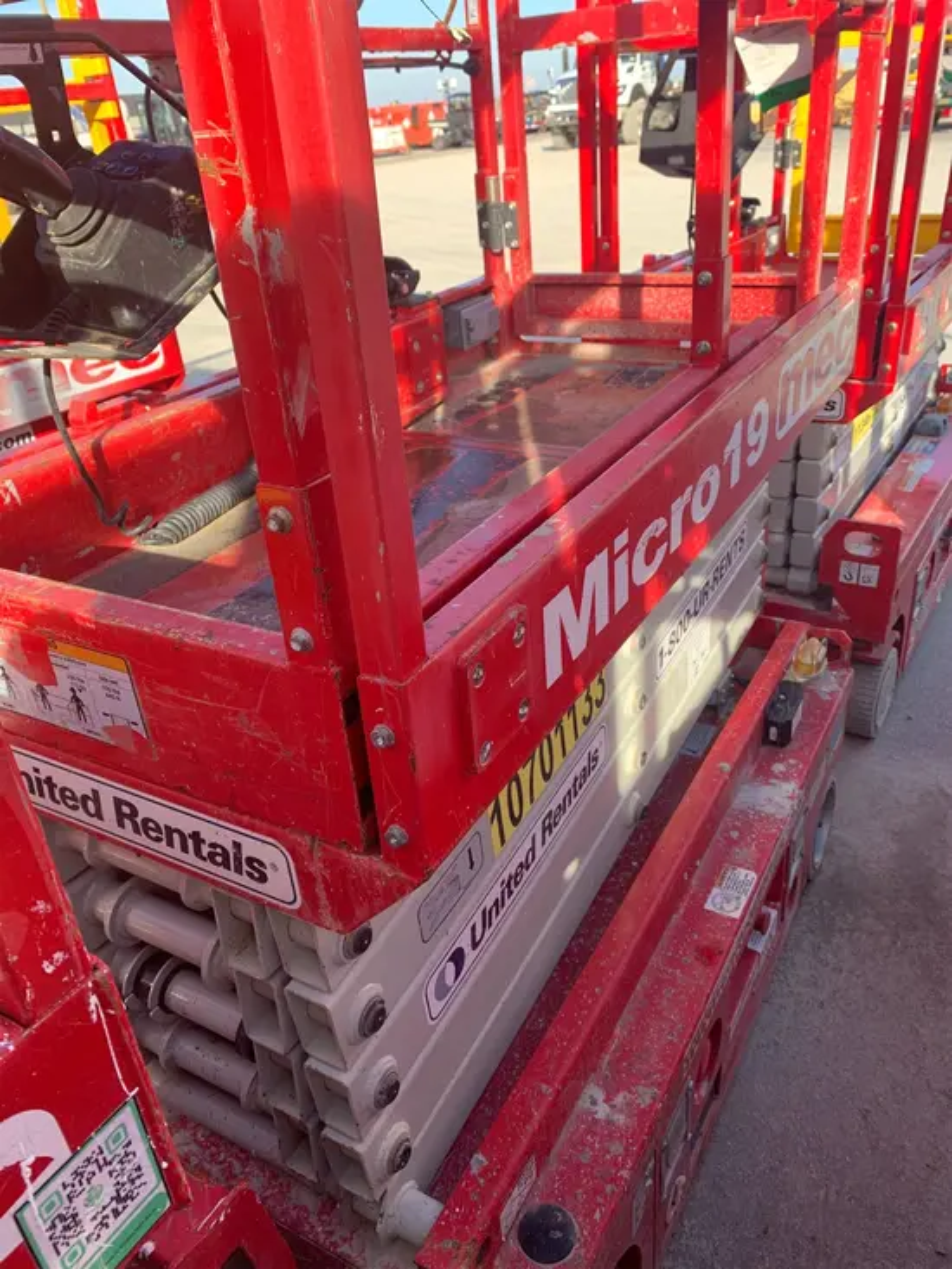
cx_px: 476
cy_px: 634
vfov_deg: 67.3
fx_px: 953
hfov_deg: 53.1
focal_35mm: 26
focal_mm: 4.25
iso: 25
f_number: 1.8
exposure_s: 1/287
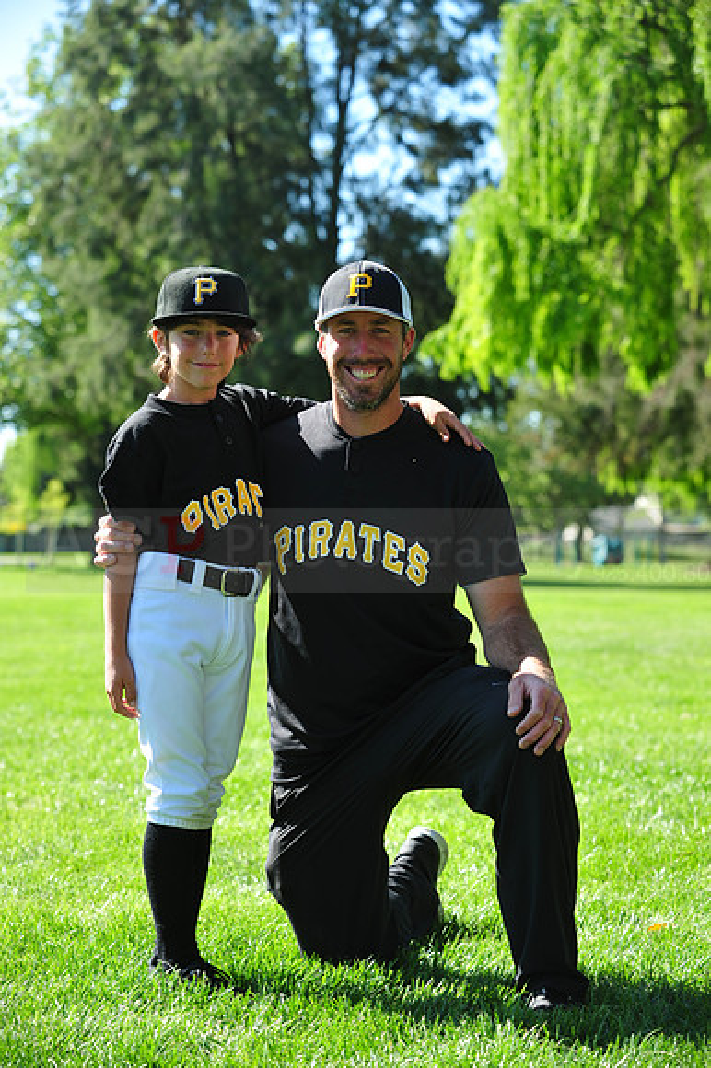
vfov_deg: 25.4
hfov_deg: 17.0
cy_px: 534
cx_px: 356
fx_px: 2373
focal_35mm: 80
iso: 200
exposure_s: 1/400
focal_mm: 80
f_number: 5
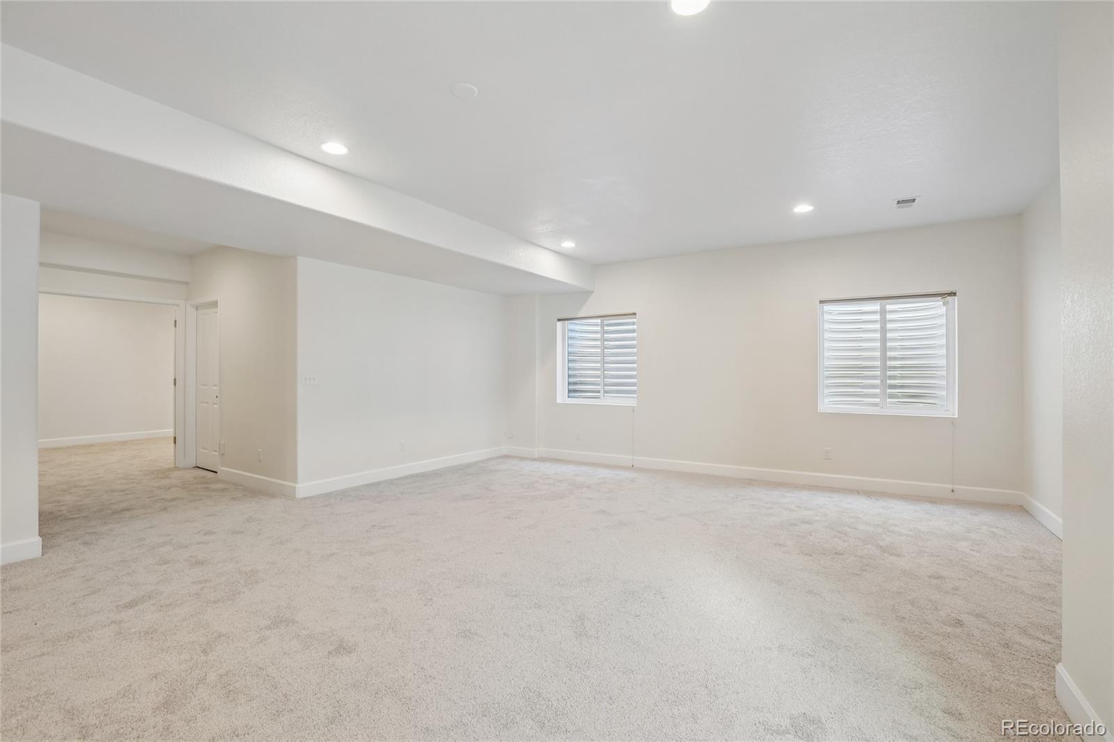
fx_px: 464
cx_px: 557
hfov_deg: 100.4
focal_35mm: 15
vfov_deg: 77.3
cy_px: 371
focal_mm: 10
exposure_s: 1/13
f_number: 8
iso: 400
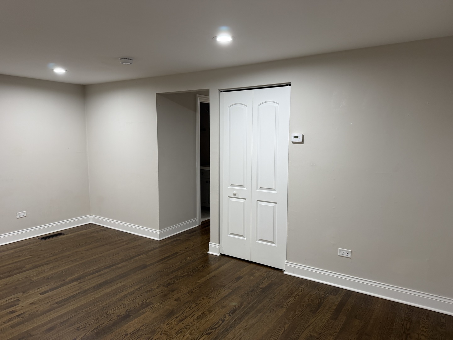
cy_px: 170
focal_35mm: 24
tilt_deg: -5.1
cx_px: 226
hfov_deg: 71.6
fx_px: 314
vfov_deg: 56.8
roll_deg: -0.3
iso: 160
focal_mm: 6.76
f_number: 1.78
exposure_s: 1/60
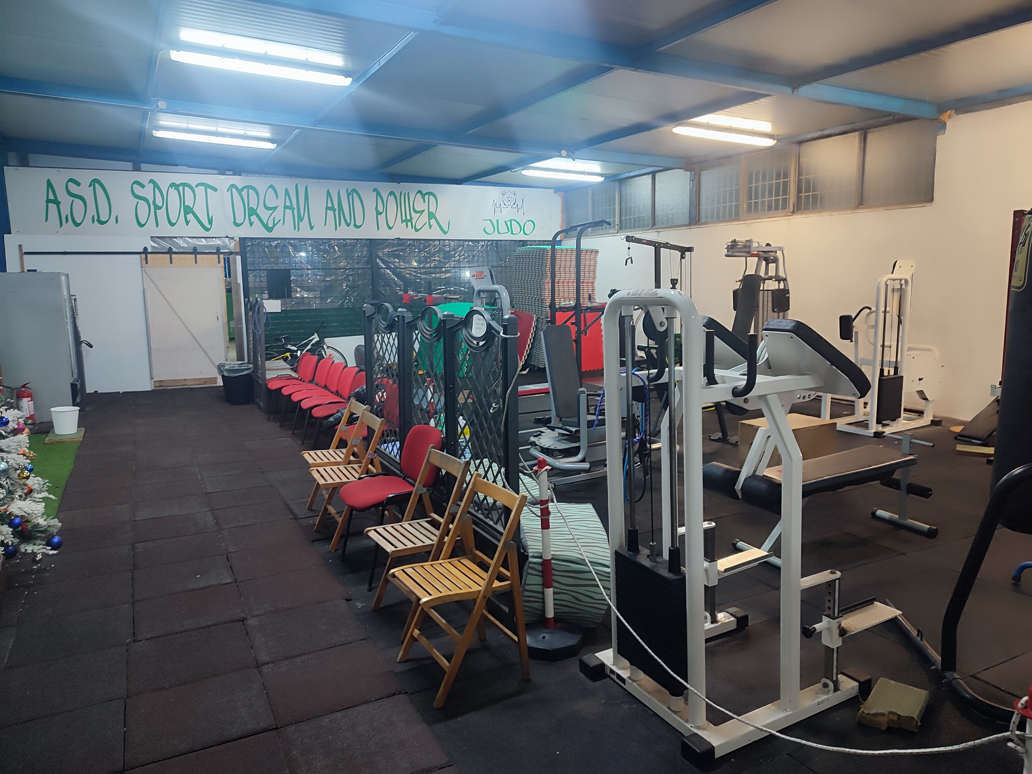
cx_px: 516
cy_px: 387
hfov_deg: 71.6
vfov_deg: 56.8
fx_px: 716
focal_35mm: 24
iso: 248
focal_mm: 5.89
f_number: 1.89
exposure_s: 1/20
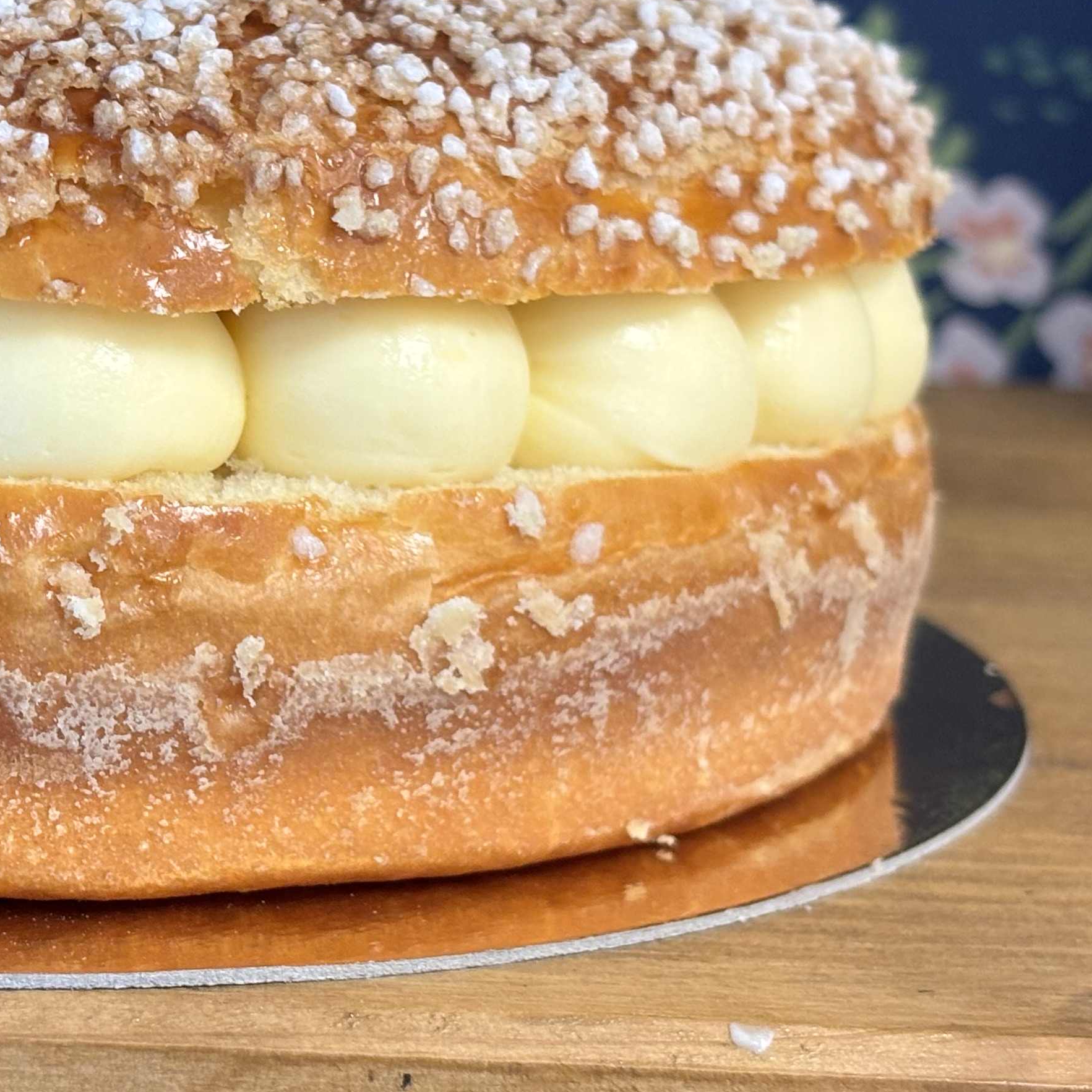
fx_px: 3747
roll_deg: -2.2
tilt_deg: -7.5
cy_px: 267
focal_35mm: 105
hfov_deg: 16.2
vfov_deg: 16.5
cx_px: -12
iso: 100
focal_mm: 5.96
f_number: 1.6
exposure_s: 1/50
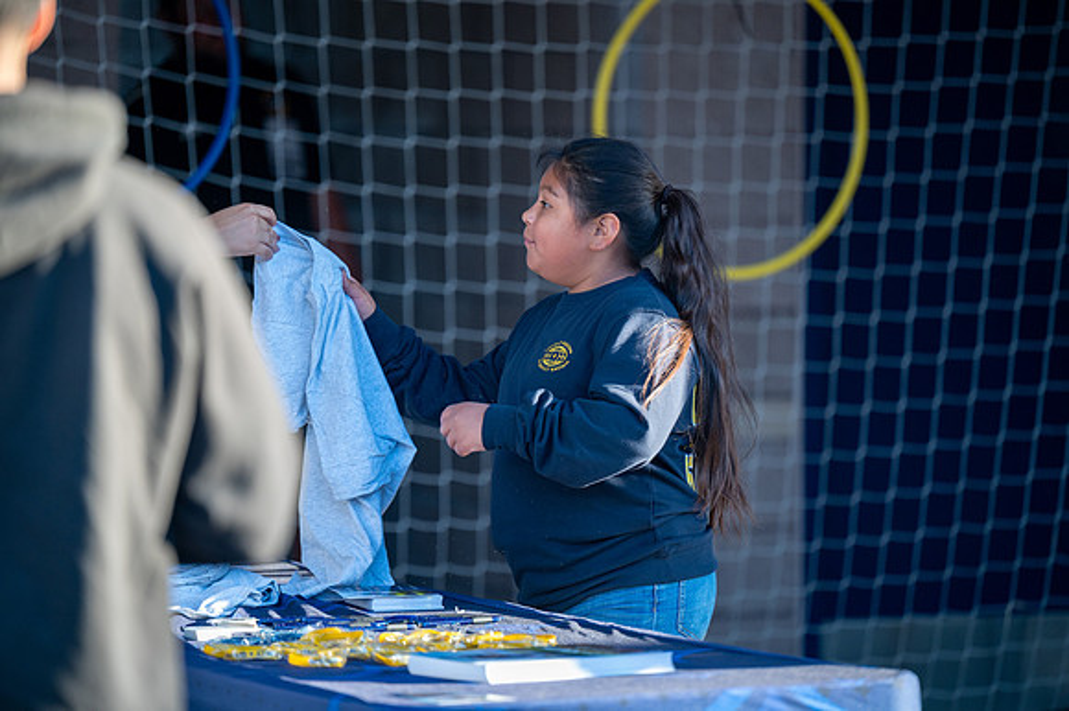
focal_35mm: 200
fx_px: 5935
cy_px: 356
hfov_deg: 10.3
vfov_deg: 6.9
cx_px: 534
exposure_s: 1/800
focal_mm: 200
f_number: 2.8
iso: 640
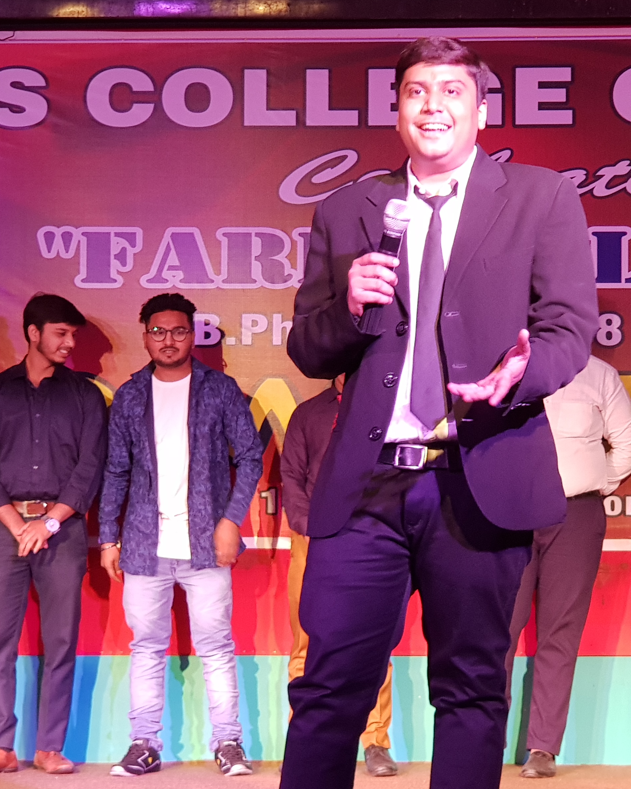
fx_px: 2008
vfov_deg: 22.2
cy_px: 438
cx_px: 441
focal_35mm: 86
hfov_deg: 17.8
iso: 160
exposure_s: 1/33
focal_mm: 6
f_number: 2.4
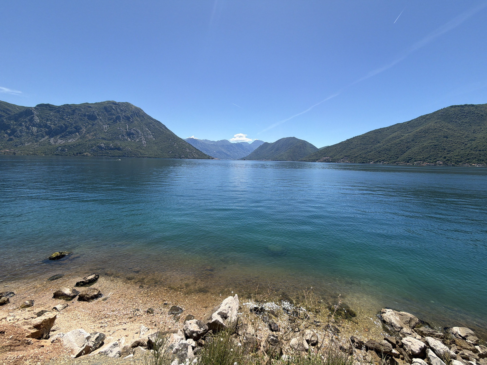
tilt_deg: -6.8
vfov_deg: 85.7
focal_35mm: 14
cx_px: 244
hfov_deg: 102.1
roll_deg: -1.4
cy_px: 182
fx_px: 197
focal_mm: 2.22
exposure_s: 1/841
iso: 20
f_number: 2.2
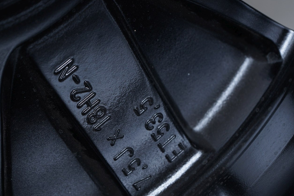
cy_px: 117
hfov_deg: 22.9
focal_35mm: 89
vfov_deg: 15.3
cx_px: 135
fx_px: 726
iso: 250
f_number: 7.1
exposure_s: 1/125
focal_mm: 58
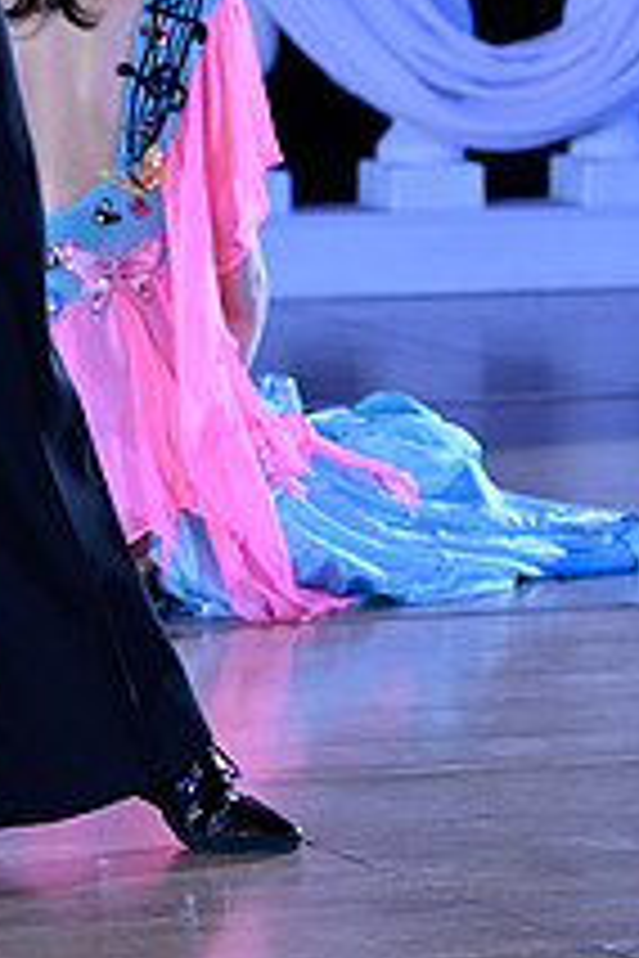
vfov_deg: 5.4
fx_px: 10143
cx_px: -137
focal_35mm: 381
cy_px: -171
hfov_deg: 3.6
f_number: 5
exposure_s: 1/200
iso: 2000
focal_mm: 140
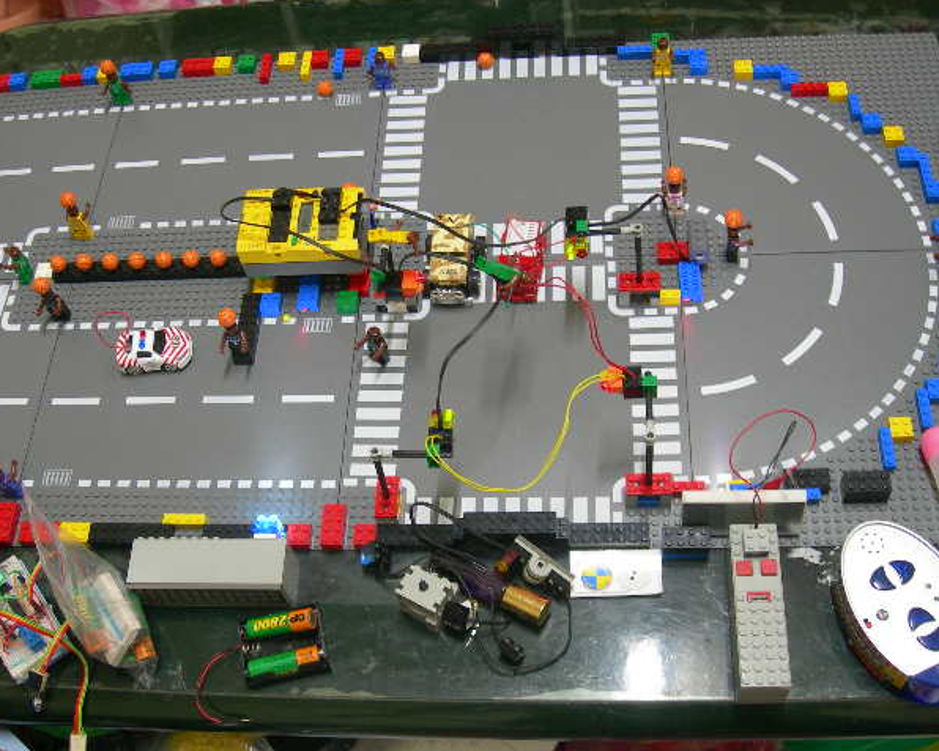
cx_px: 438
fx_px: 1195
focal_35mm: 43
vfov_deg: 34.9
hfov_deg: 42.9
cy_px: 375
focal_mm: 8.5
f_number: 2.9
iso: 113
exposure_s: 1/3.8
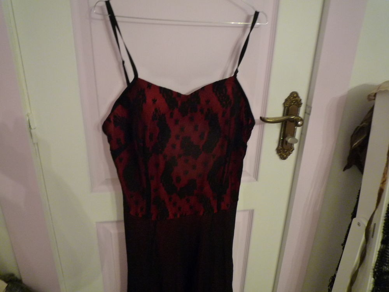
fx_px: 281
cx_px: 194
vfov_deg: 54.9
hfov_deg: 69.4
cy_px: 146
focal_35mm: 25
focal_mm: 4.4
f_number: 2.8
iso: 400
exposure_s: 1/8
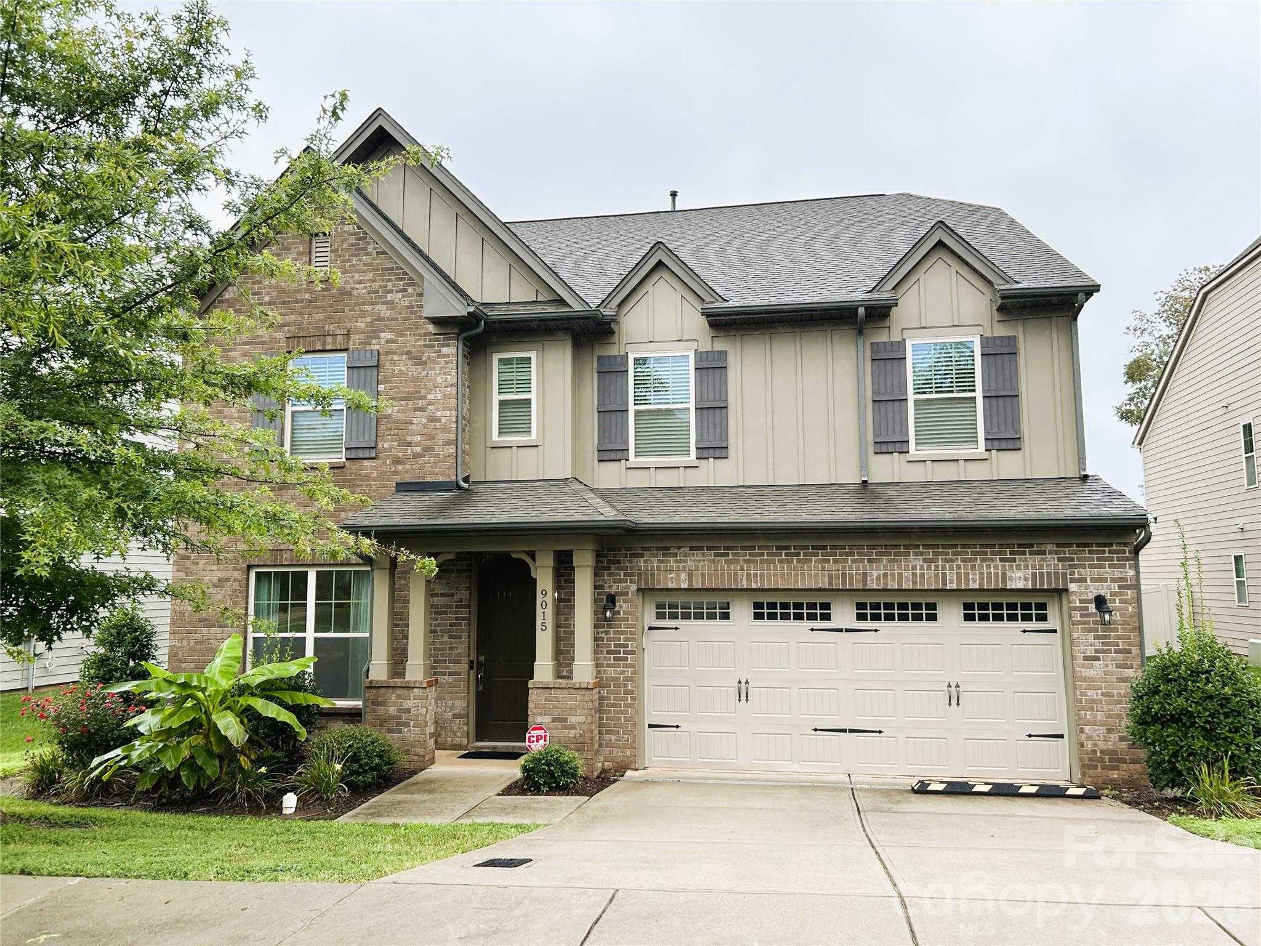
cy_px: 473
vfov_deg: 53.1
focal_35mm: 26
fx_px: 947
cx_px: 630
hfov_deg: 67.3
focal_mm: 5.7
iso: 40
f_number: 1.5
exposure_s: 1/192
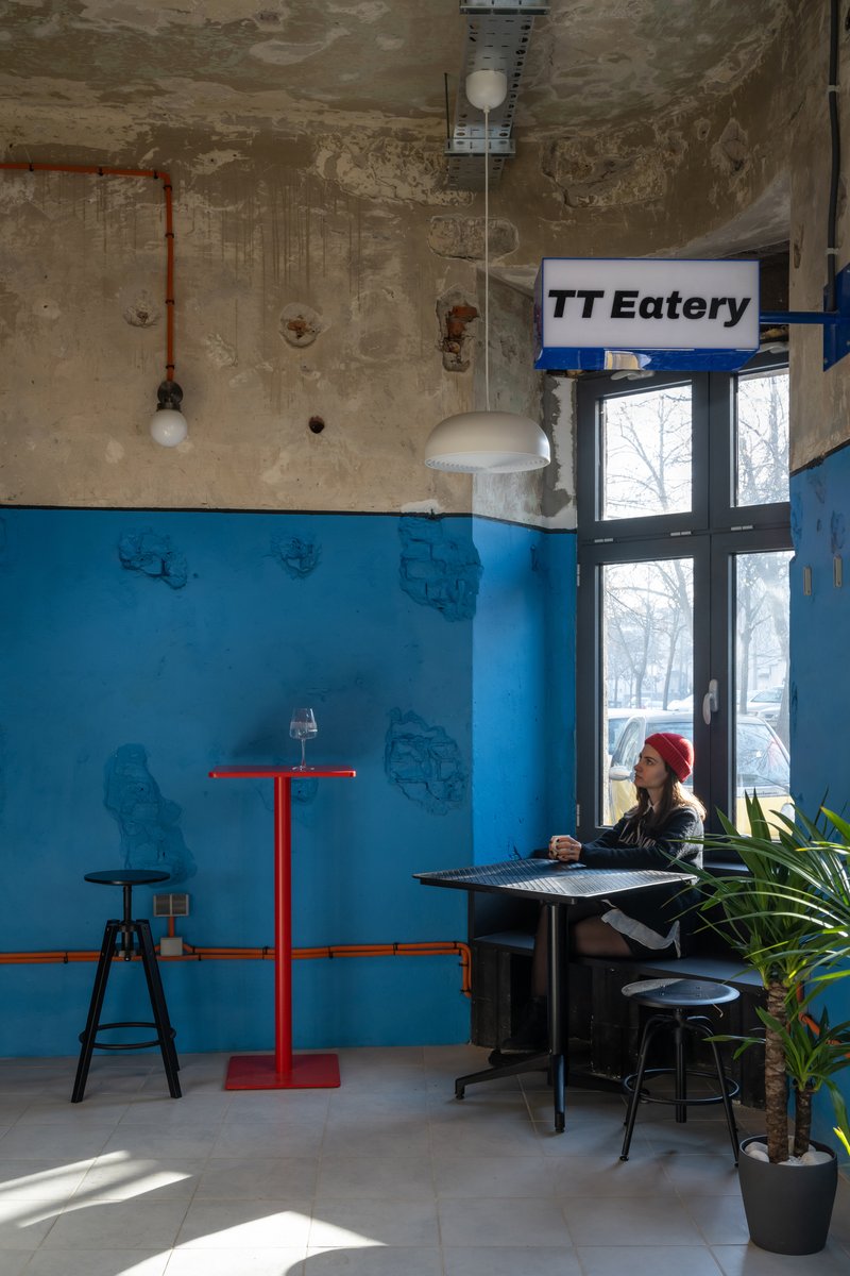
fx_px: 1310
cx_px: 425
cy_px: 638
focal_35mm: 37
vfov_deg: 51.9
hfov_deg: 35.9
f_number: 11
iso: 400
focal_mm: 37
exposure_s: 1/25
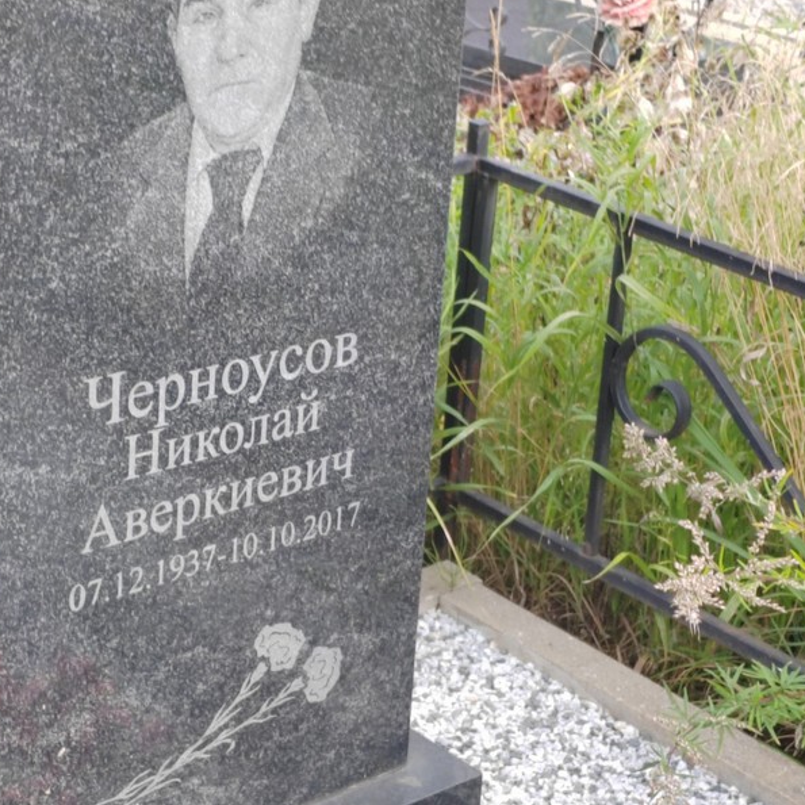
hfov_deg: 19.7
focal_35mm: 88
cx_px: 283
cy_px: 402
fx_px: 2315
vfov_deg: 19.7
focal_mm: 5.52
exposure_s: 1/140
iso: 100
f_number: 1.9
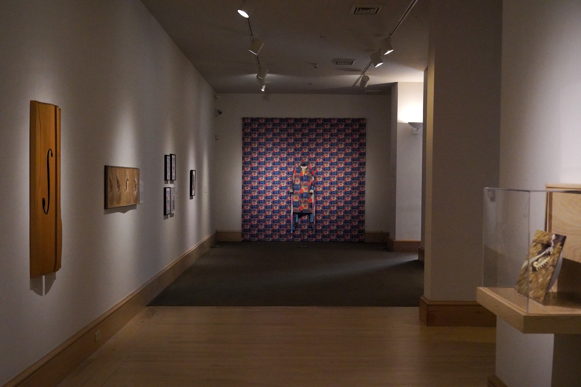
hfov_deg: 51.9
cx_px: 290
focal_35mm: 37
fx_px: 597
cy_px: 194
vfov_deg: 36.0
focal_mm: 37
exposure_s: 1/100
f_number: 5.6
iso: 10000
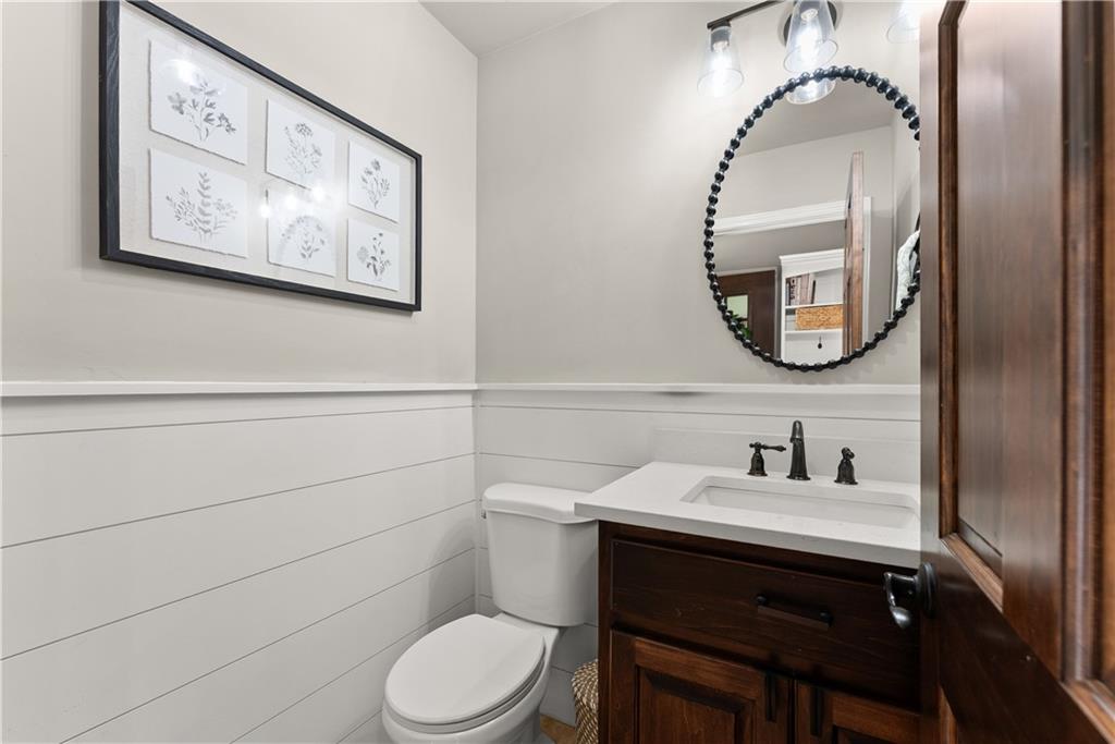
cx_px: 558
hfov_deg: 104.2
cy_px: 372
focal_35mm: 14
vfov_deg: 81.2
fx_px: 434
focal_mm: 14
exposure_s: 1/10
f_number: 7.1
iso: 800
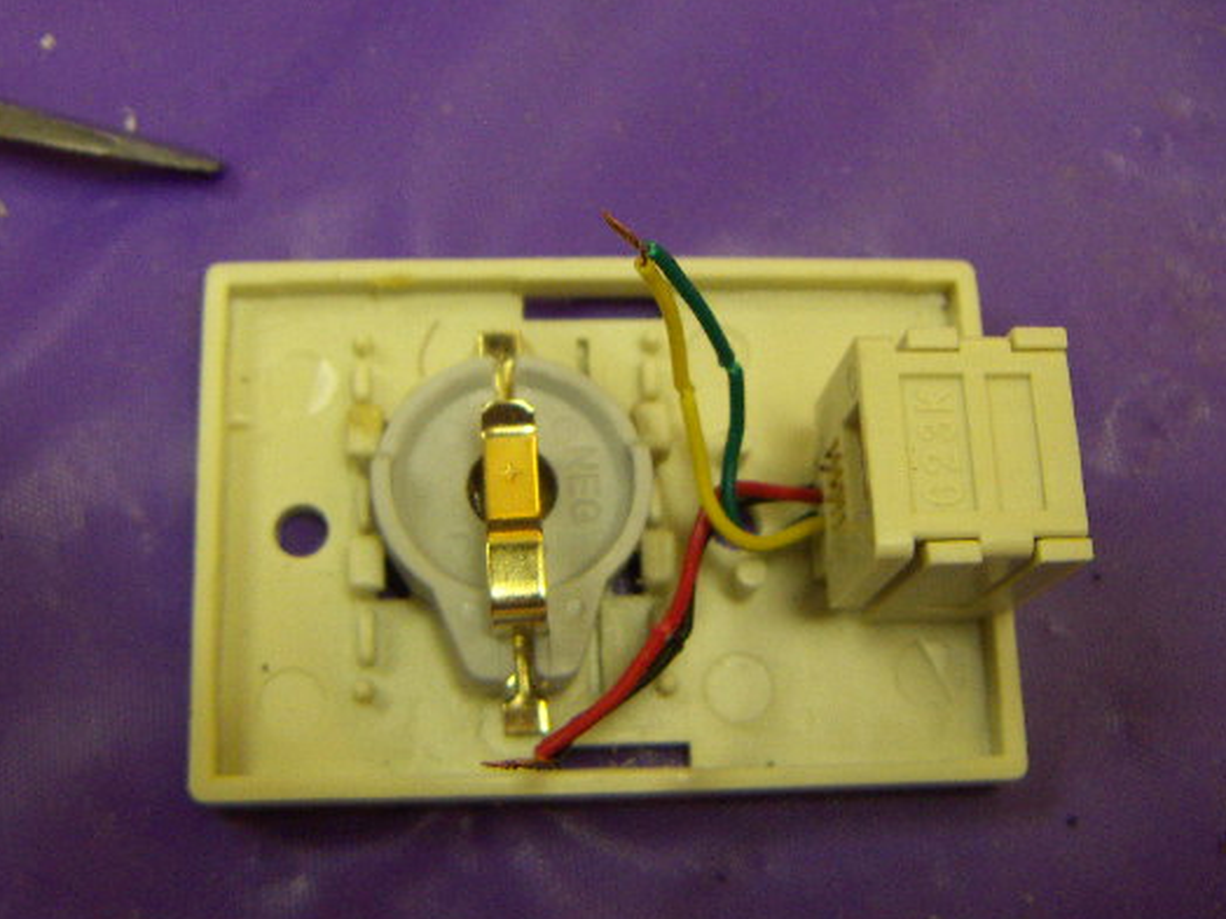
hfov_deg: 42.9
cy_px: 479
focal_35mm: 44
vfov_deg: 32.9
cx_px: 543
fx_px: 1558
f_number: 2.8
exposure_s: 1/50
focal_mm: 4.7
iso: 125
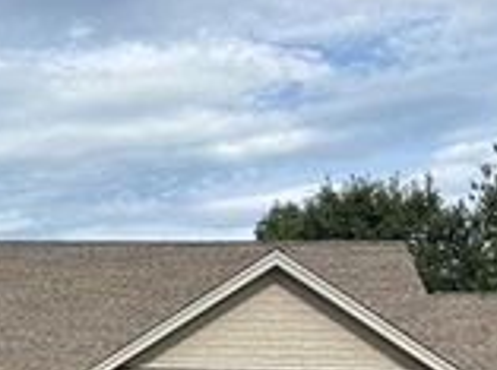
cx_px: 6
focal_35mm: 83
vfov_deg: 17.0
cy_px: 432
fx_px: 1189
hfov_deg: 22.7
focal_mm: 5.7
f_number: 1.5
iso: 50
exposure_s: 1/5587
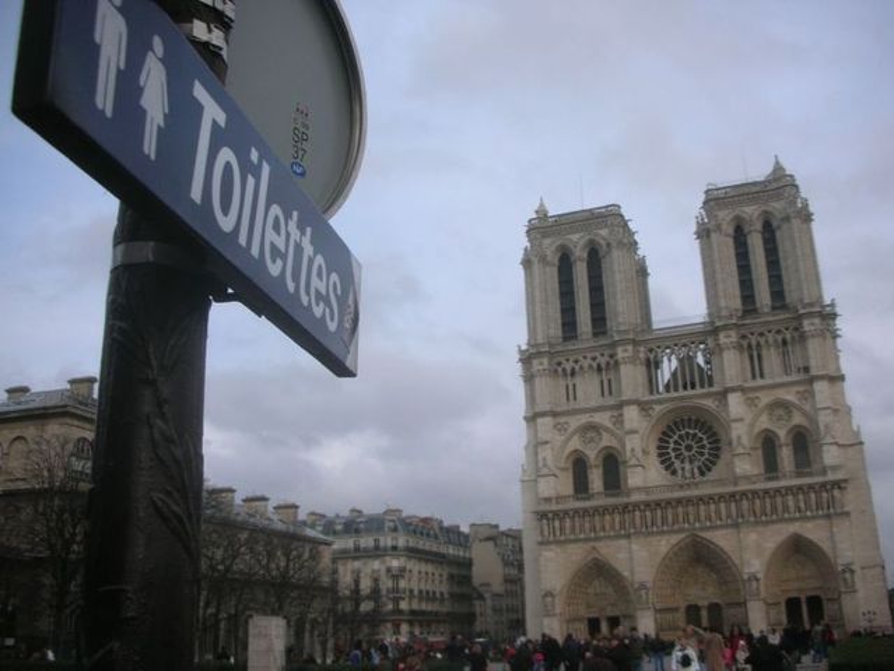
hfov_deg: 52.6
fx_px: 904
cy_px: 336
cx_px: 447
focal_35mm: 35
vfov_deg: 40.7
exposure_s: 1/34.6
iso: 50
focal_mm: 5.8
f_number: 8.5
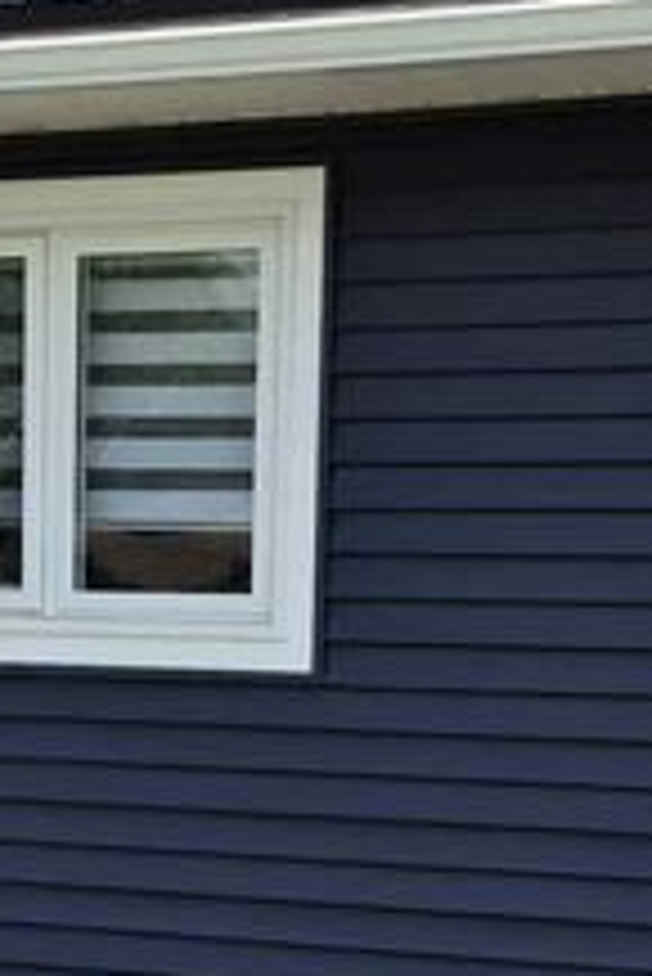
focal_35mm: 113
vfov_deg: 17.7
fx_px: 3065
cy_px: 958
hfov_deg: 12.1
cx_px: 324
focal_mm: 5.4
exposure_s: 1/1756
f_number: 1.8
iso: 25
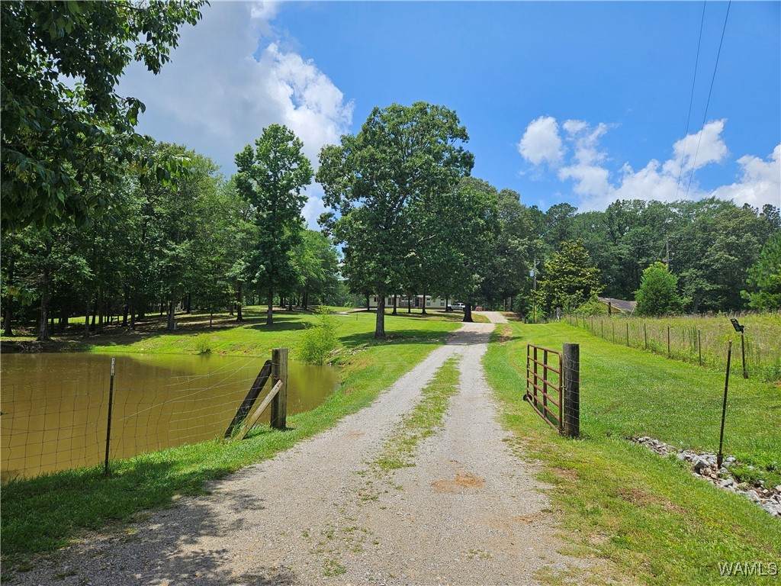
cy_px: 293
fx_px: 519
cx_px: 390
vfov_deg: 58.9
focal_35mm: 23
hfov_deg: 73.9
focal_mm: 5.4
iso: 25
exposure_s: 1/2049
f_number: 1.8
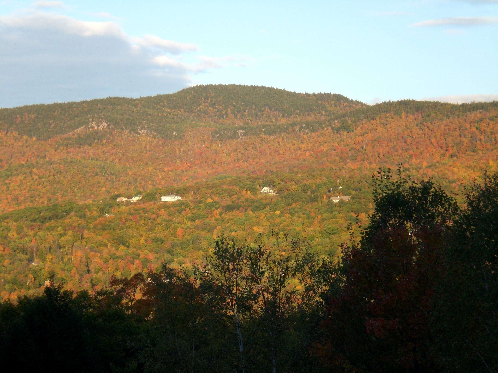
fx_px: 1640
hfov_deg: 17.3
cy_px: 186
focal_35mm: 114
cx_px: 249
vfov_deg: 13.0
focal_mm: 18.9
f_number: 5.9
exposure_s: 1/200
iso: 100
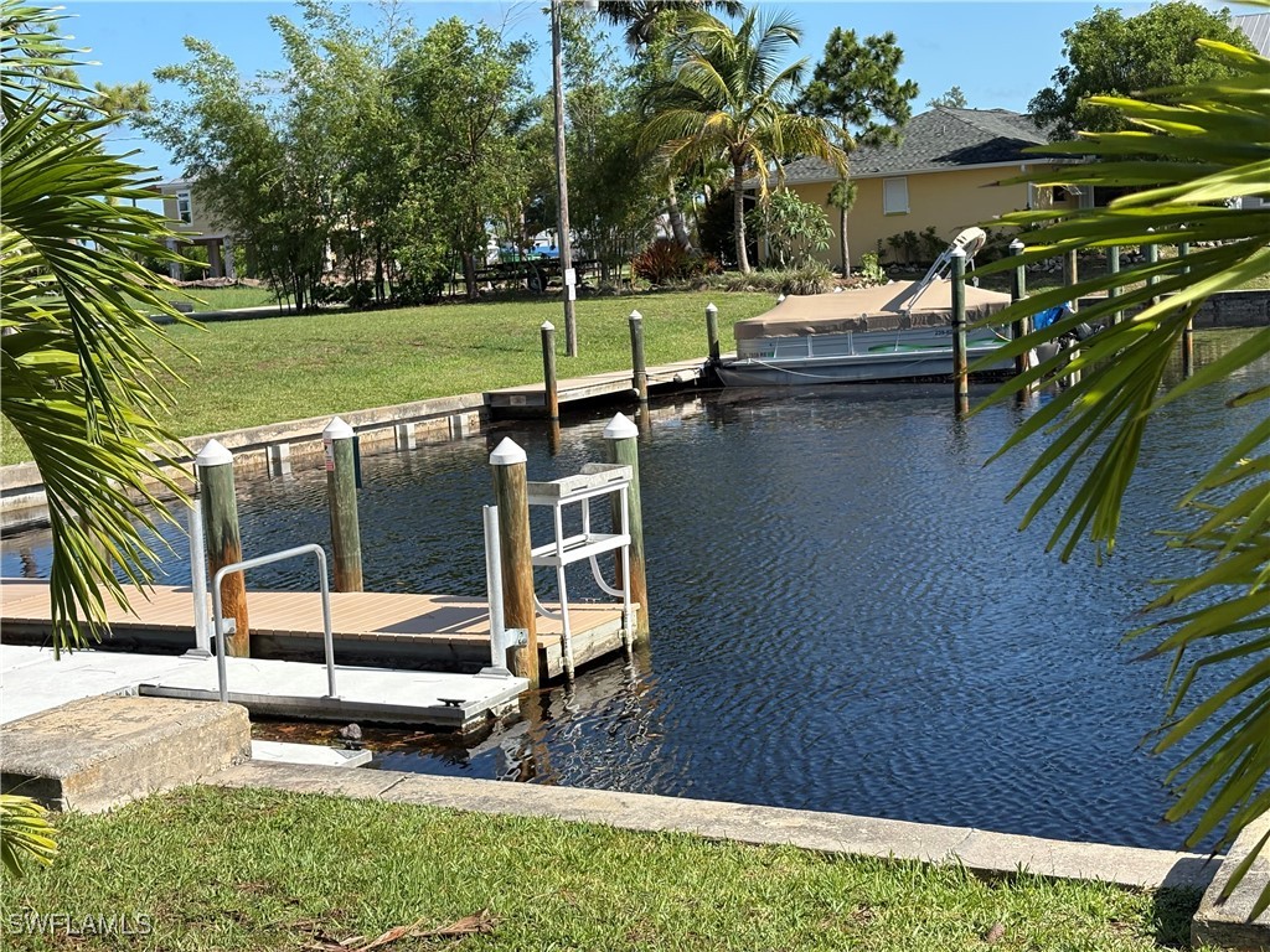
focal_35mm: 52
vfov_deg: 28.0
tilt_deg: -5.4
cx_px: 635
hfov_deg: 36.8
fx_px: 1908
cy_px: 476
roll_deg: +4.0
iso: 50
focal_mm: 5.96
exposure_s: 1/3125
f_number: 1.6
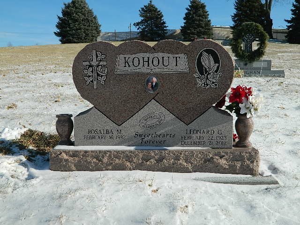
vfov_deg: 40.7
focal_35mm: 35
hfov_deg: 52.6
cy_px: 112
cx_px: 150
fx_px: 303
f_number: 9.4
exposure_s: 1/200
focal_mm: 6.2
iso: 80
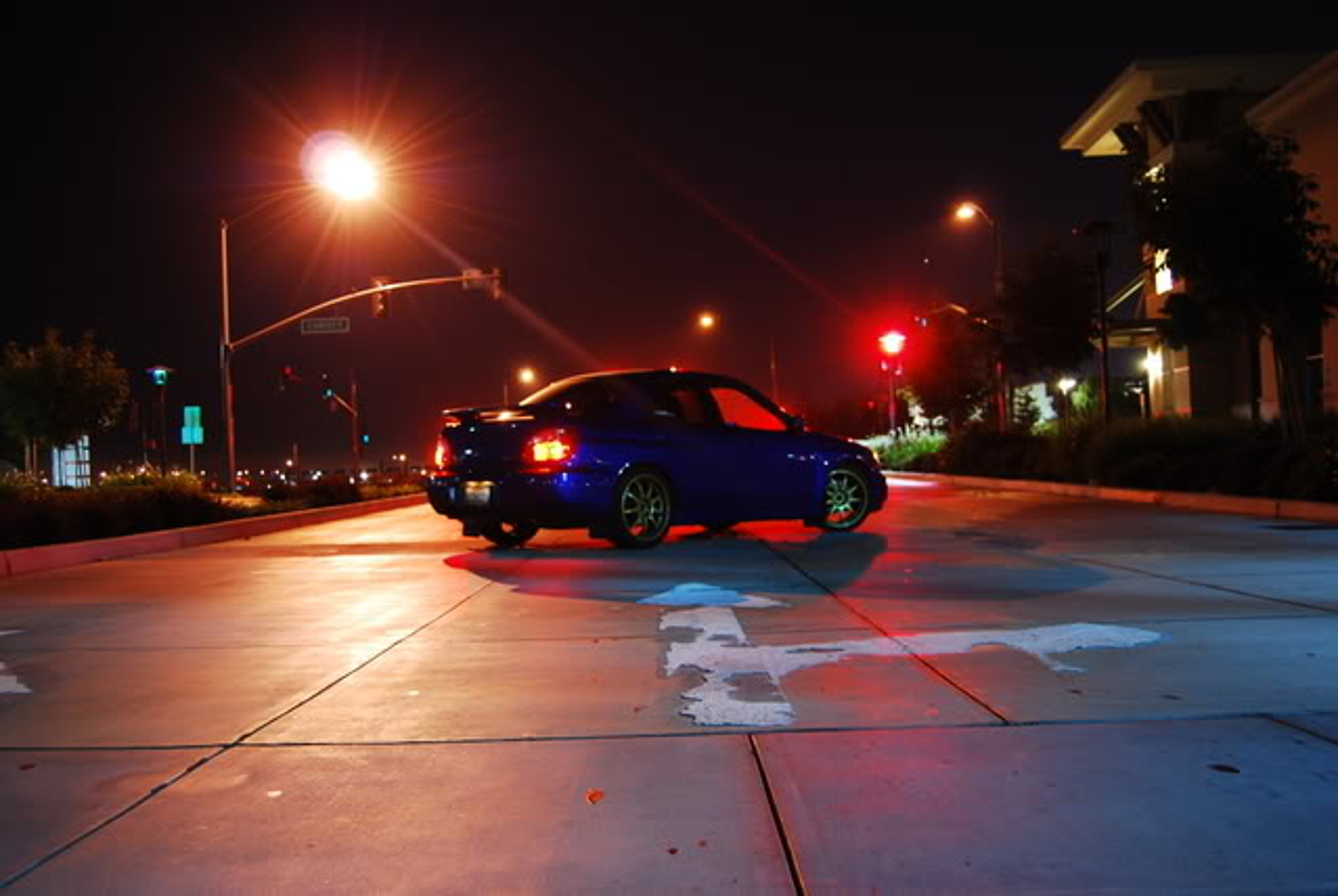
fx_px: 1284
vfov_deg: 38.5
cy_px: 448
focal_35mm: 34
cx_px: 669
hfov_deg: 55.0
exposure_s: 4.5
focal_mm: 23
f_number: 3.8
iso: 100
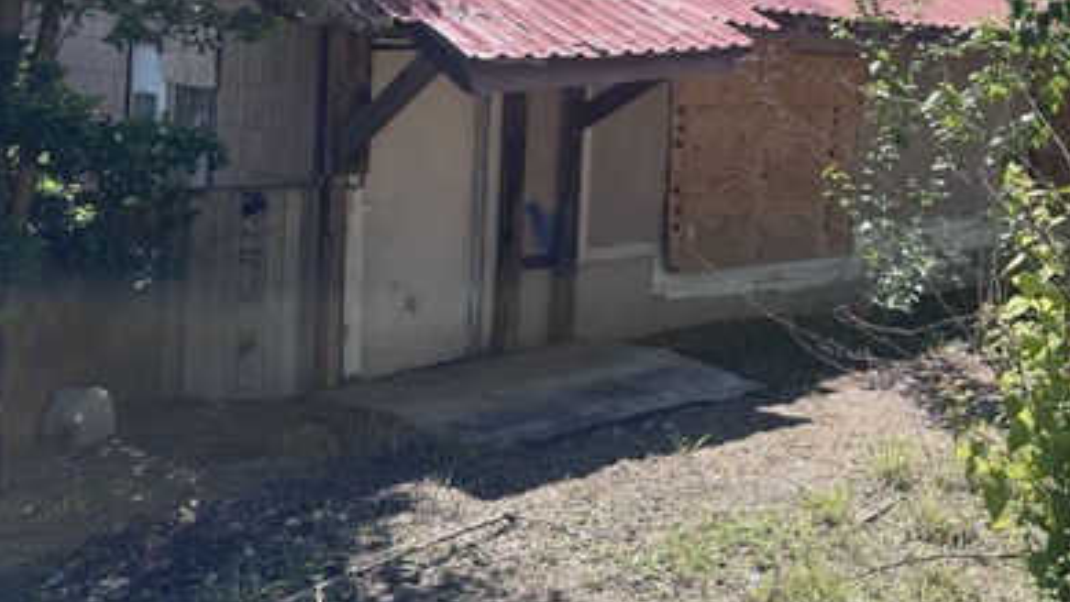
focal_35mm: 43
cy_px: 16
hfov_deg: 46.3
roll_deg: -1.0
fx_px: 1220
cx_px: 745
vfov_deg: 26.4
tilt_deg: +0.5
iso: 80
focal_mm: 6.76
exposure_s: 1/2604
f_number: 1.78
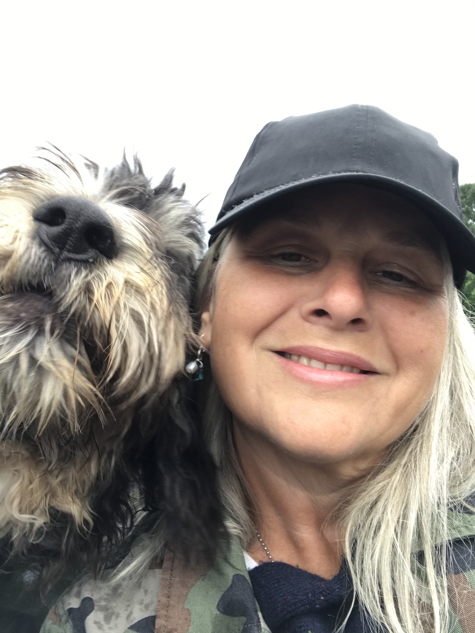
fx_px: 585
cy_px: 316
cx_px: 238
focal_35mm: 32
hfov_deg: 44.2
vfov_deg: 56.8
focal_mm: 2.87
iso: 25
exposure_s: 1/125
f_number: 2.2
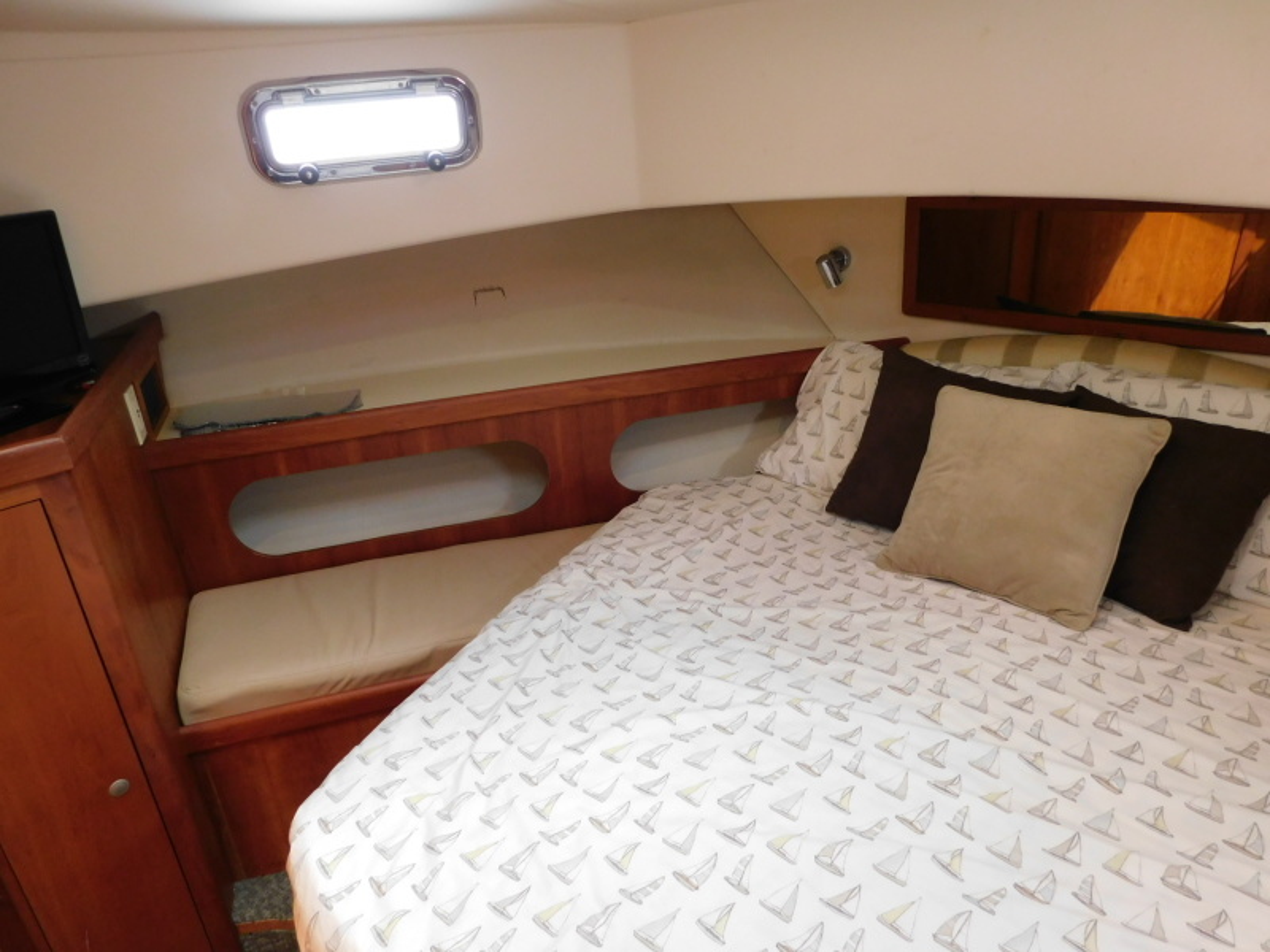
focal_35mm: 23
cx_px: 635
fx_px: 844
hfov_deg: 73.9
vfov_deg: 58.9
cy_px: 476
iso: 250
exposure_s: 1/30
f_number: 3
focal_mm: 4
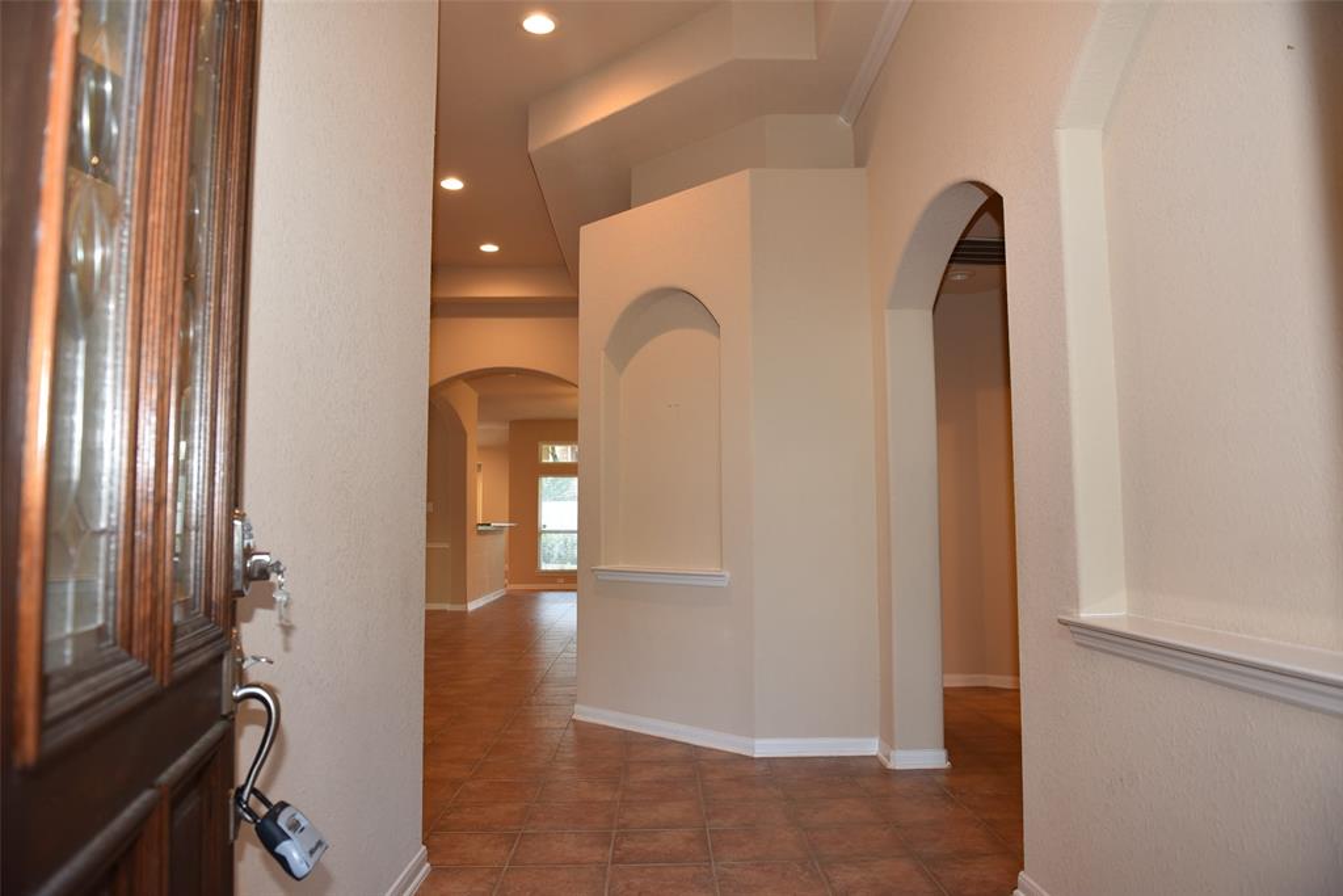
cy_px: 448
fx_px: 895
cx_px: 672
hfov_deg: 73.7
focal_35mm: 24
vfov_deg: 53.1
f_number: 4
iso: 800
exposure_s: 1/60
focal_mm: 24
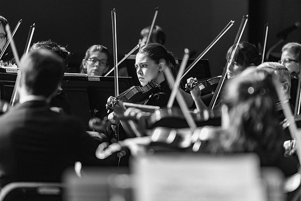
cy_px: 100
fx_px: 2342
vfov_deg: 4.9
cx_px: 150
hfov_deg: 7.4
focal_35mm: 280
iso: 7200
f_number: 4
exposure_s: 1/200
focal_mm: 280
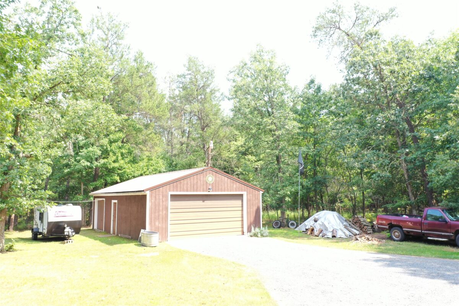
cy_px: 153
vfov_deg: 46.4
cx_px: 230
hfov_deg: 65.5
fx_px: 357
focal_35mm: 28
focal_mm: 10.26
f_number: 3.5
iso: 100
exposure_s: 1/120
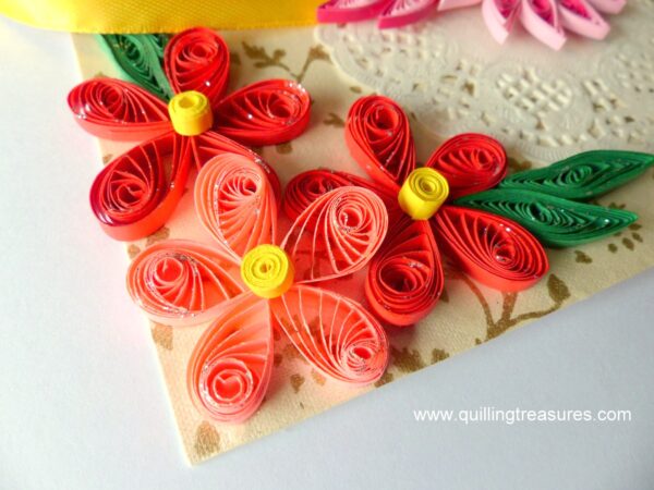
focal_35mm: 25
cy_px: 245
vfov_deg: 54.9
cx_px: 327
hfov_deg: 69.4
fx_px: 472
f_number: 2.8
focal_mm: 4.5
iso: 100
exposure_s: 1/200
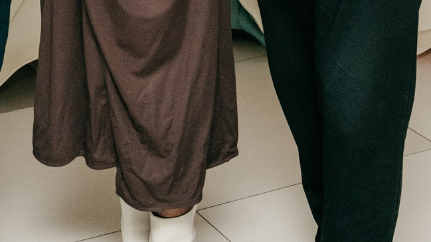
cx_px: 25
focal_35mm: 150
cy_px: -398
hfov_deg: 14.2
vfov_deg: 7.4
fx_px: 1714
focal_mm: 31
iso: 320
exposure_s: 1/160
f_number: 4.5
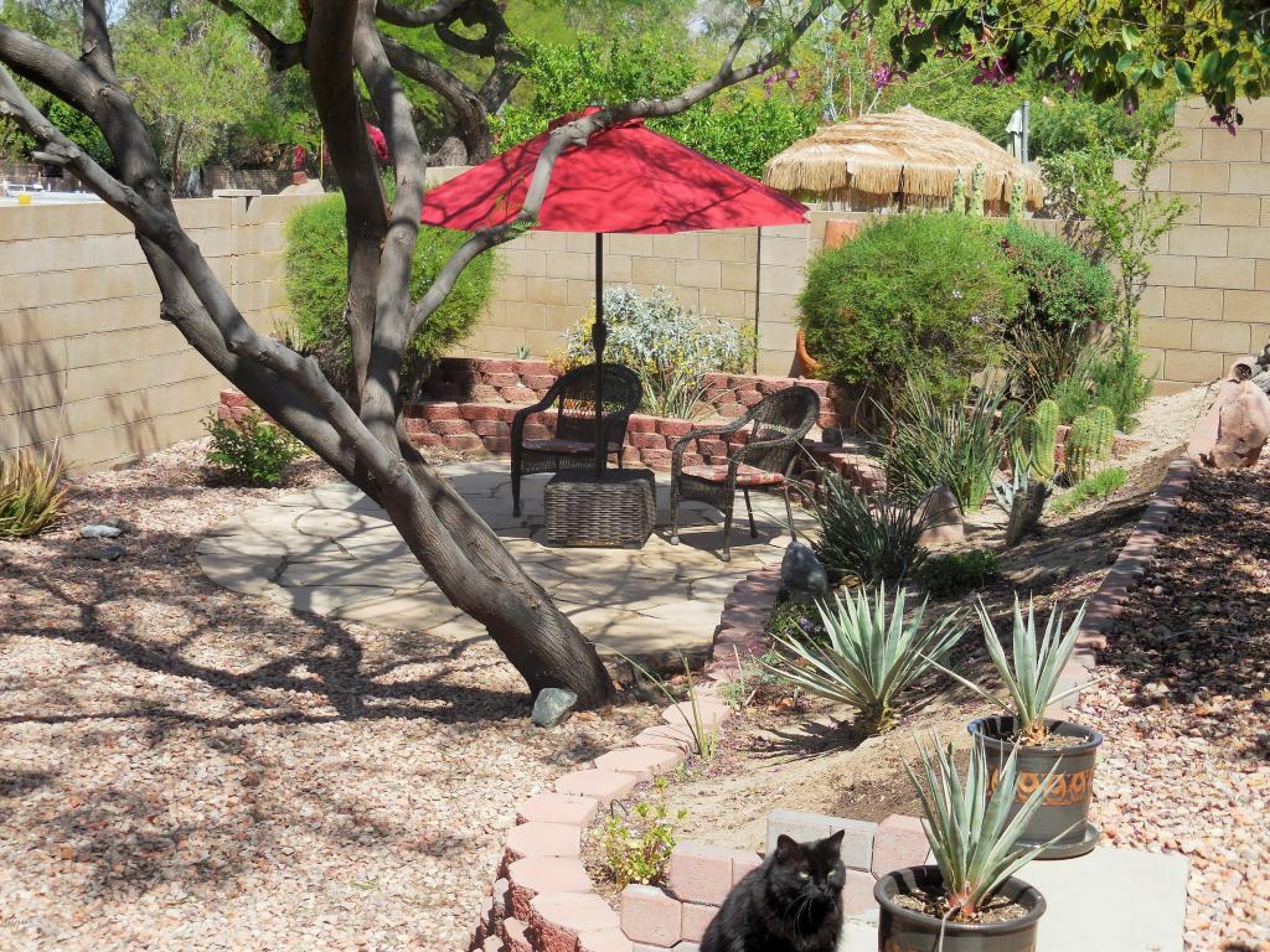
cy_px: 476
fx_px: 2238
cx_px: 635
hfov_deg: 31.7
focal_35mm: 61
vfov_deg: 24.0
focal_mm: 11
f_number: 4.5
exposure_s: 1/800
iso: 125
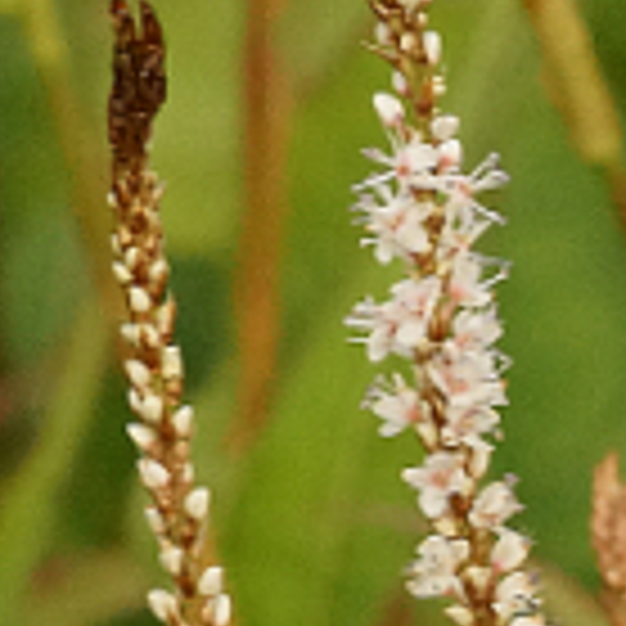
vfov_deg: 1.6
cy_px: 1000
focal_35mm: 1097
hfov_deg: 1.6
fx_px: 22444
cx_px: 1783
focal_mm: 100
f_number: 11
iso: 1000
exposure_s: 1/160
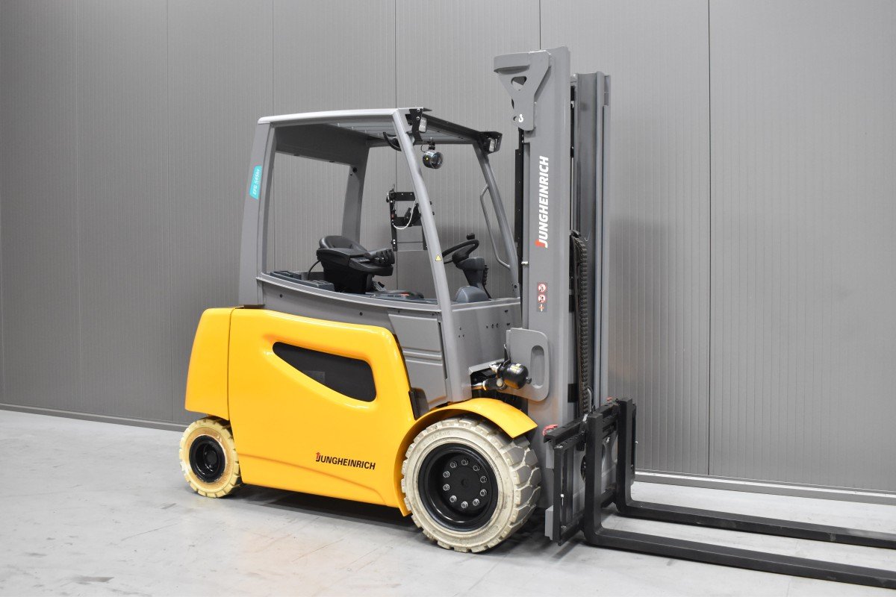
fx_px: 821
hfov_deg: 57.2
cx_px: 448
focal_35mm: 33
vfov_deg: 40.0
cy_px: 298
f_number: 5
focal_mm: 22
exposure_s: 1/40
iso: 1600
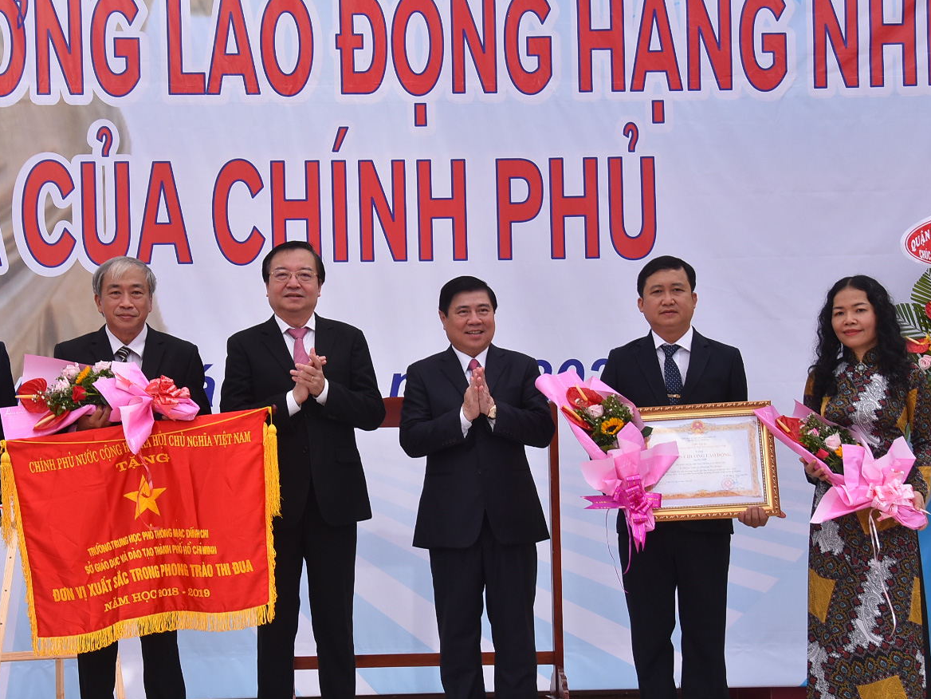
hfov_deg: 22.2
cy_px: 359
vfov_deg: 16.8
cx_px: 393
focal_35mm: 88
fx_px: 2367
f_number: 8
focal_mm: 44
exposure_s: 1/200
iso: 200
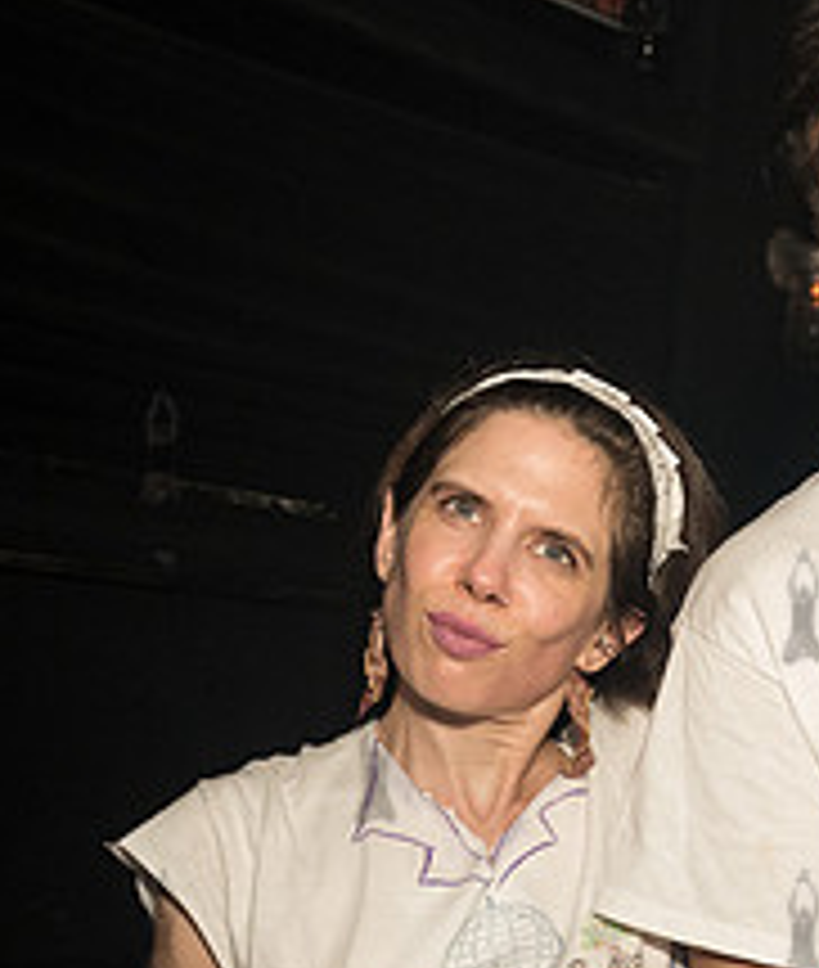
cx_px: 753
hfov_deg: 22.3
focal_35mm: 69
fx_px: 2021
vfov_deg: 25.8
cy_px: 927
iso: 2500
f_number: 3.5
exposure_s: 1/250
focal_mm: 24
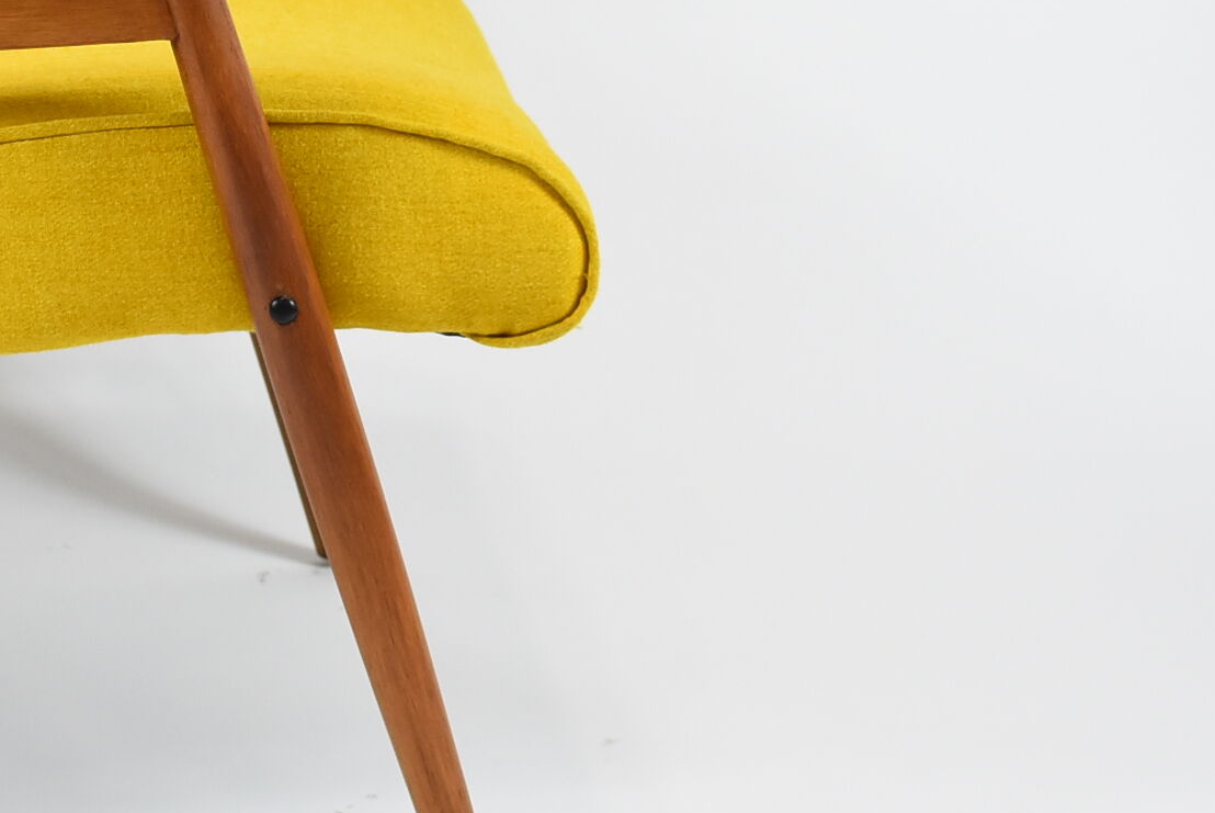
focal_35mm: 109
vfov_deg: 12.4
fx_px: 3694
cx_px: -105
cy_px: 65
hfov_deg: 18.0
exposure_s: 1/125
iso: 800
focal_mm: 27
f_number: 5
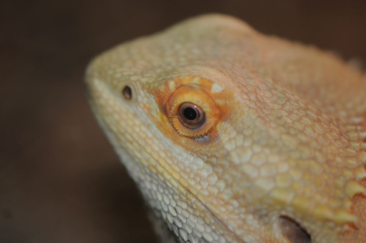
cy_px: 122
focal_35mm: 158
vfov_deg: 8.7
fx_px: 1599
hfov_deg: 13.1
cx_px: 183
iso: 200
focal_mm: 105
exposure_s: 1/60
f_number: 3.3
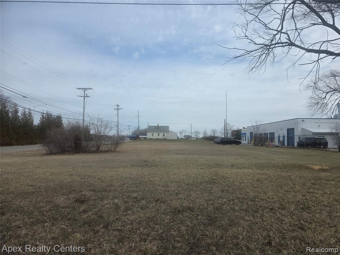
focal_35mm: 23
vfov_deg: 58.9
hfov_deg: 73.9
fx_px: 226
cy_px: 128
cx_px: 170
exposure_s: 1/7944
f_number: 1.7
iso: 64
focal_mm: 6.3
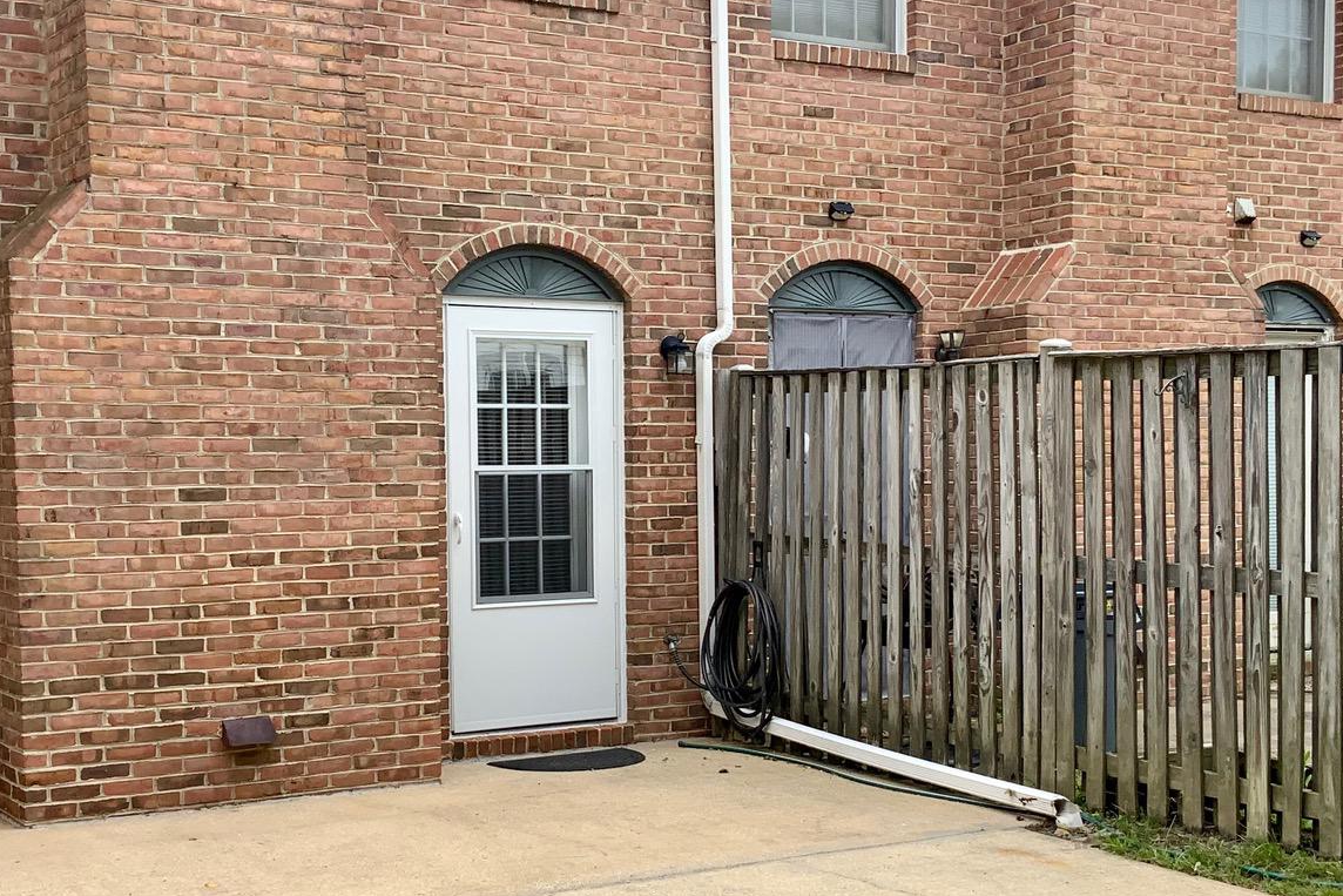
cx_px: 687
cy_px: 561
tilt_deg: -4.3
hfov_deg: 36.9
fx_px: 2015
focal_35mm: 54
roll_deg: +0.2
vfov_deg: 25.0
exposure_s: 1/599
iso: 16
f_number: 1.8
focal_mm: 3
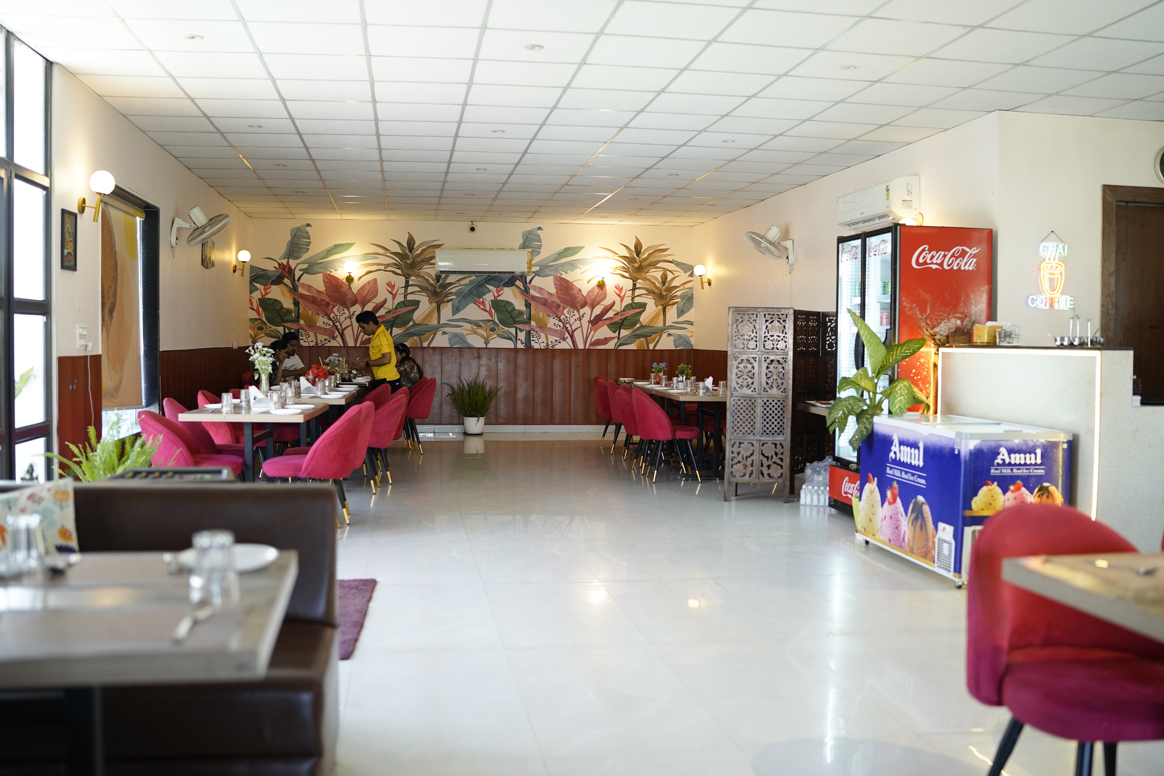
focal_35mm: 35
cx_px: 582
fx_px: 1132
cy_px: 388
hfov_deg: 54.4
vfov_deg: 37.9
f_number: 1.8
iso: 500
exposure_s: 1/160
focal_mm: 35
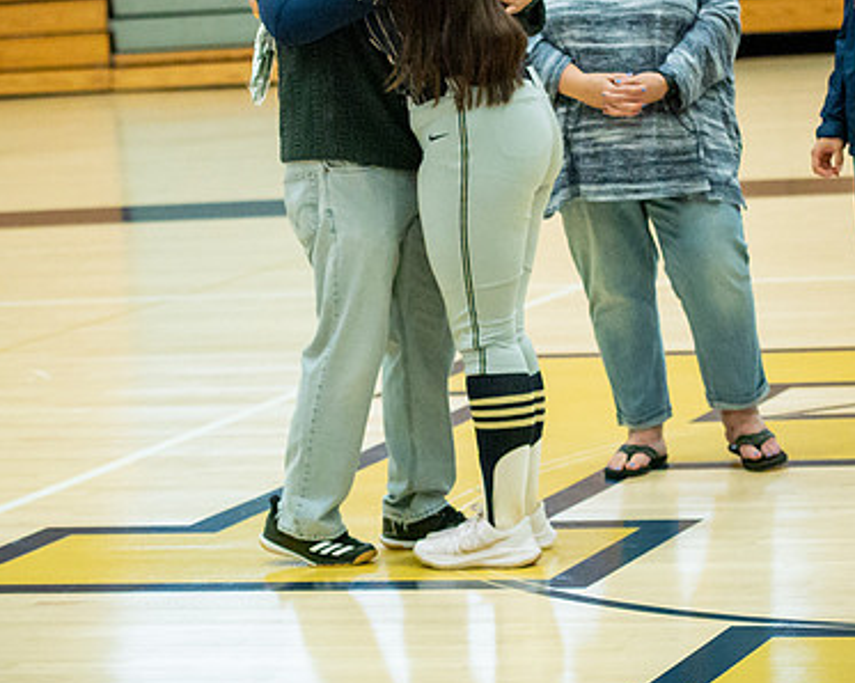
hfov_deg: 11.2
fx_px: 4350
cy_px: 252
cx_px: 436
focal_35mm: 172
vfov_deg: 9.0
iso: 6400
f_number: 4
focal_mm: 75
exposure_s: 1/500
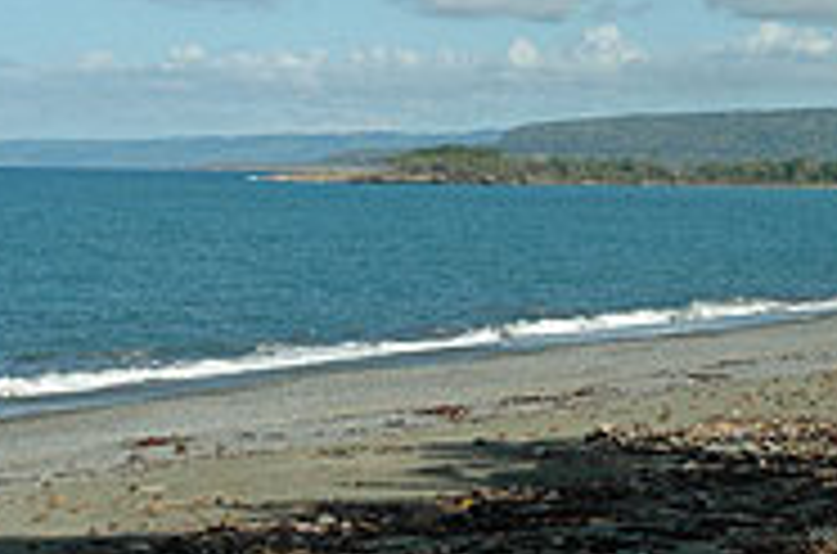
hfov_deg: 16.1
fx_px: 2950
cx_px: 405
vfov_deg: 10.7
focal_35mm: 127
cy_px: 268
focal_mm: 35
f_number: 11
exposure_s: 1/500
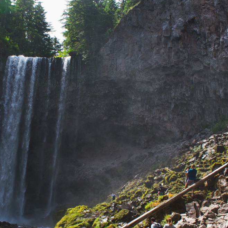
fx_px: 380
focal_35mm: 51
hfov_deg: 32.7
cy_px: 131
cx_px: 53
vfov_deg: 33.3
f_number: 10
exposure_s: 1/200
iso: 400
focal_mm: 22
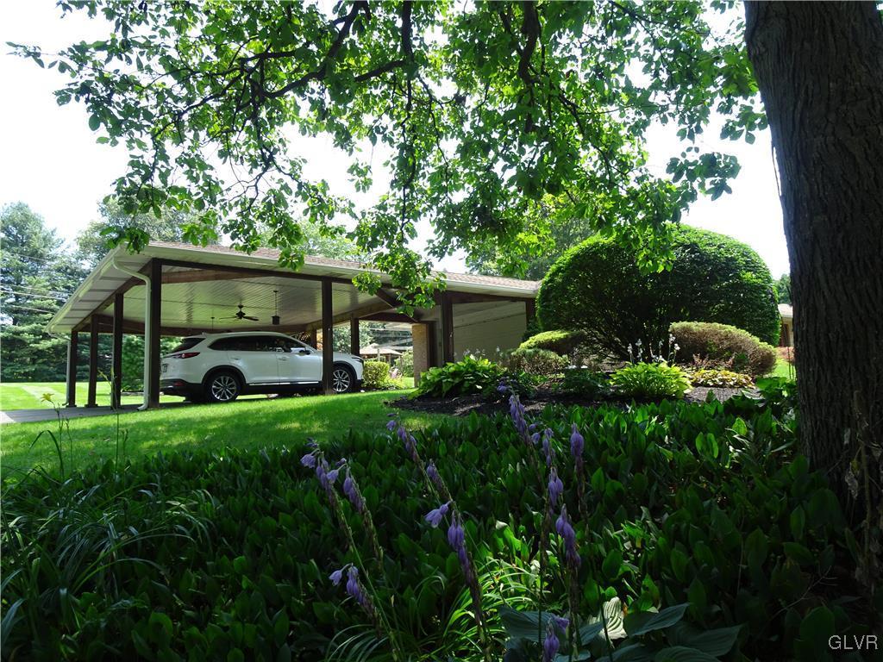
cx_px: 442
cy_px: 331
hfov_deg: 71.6
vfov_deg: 56.8
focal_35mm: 24
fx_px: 612
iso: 80
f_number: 3.5
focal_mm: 4.1
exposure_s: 1/160
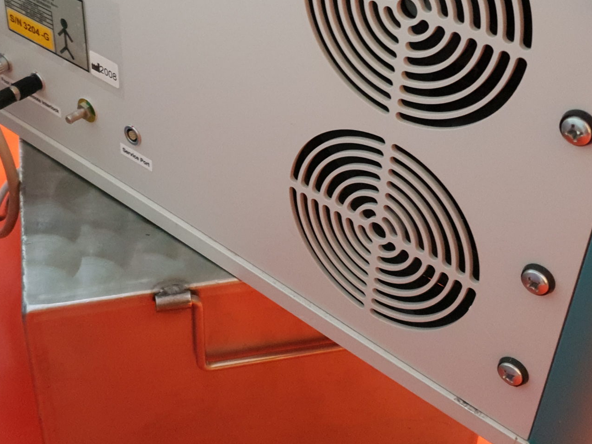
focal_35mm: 52
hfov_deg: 36.7
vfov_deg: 27.6
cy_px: 100
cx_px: 238
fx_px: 889
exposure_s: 1/50
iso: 250
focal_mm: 4.3
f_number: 1.5
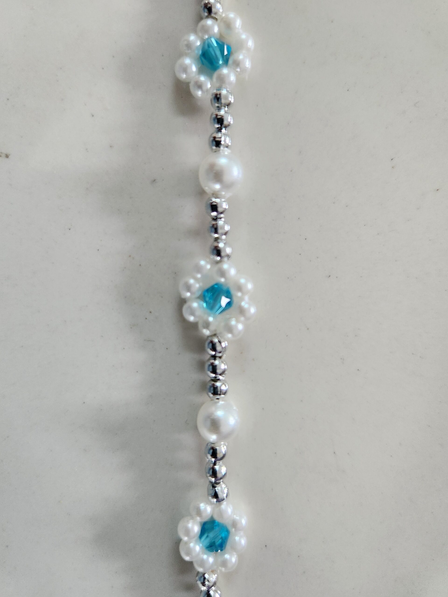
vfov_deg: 73.9
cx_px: 224
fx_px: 397
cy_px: 298
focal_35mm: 23
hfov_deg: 58.9
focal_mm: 5.4
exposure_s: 1/100
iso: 500
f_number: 1.8
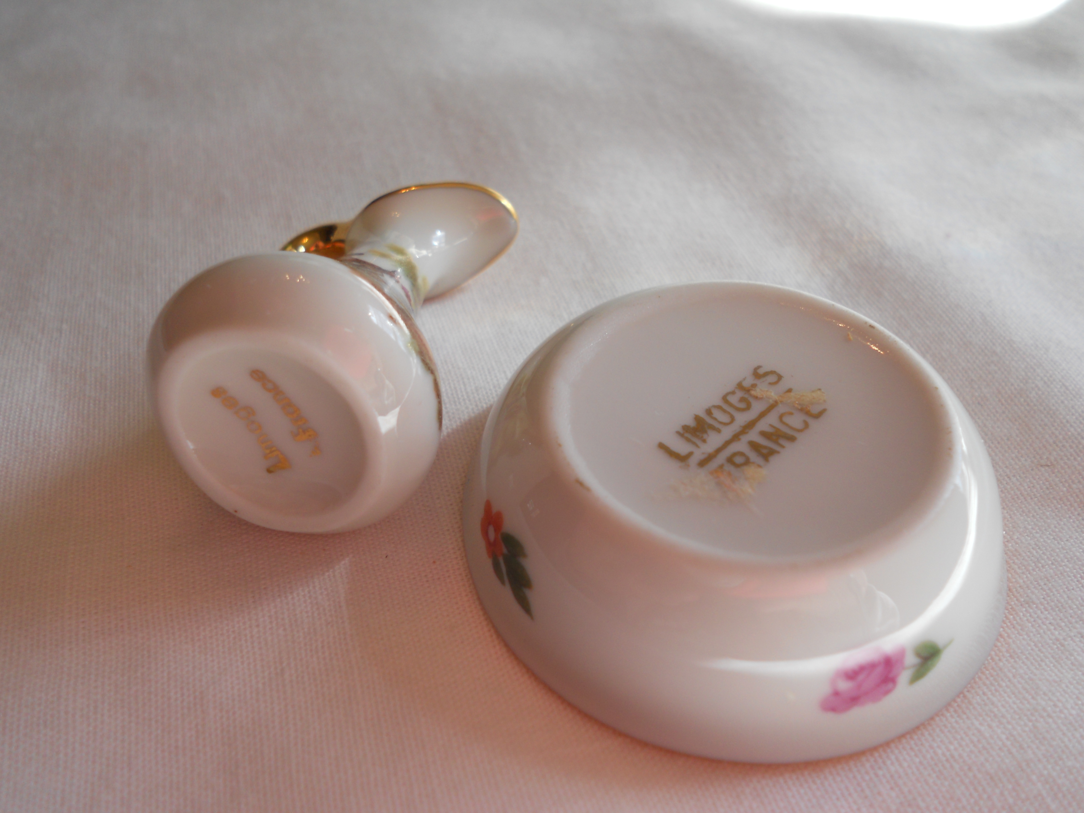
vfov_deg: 44.2
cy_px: 406
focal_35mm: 32
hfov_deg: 56.8
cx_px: 542
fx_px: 1002
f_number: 3.5
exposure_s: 1/125
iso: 80
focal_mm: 5.8
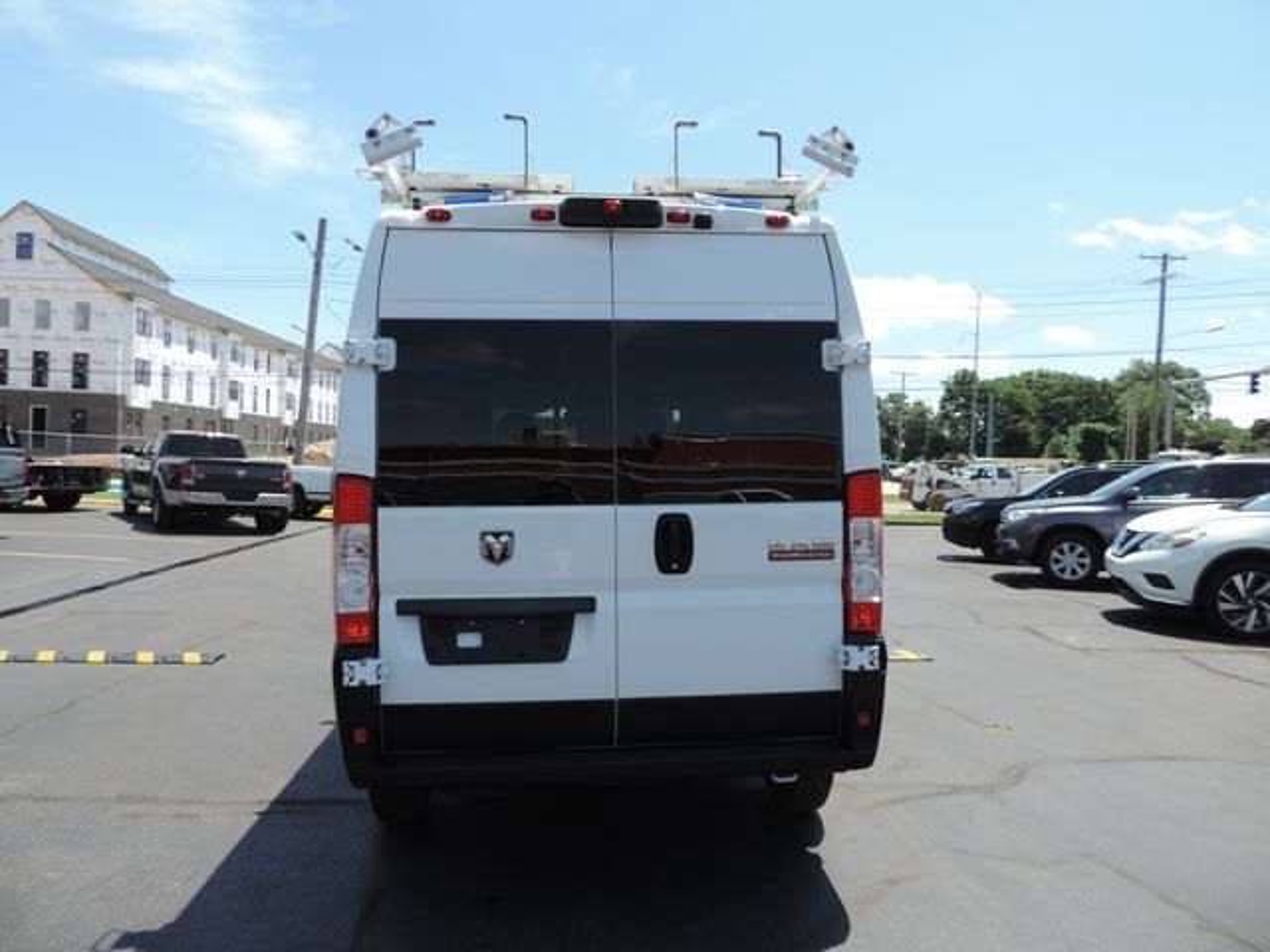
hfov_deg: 71.6
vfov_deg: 56.8
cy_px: 476
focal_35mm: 24
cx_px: 635
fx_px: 881
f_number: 3
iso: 80
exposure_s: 1/800
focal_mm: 4.3
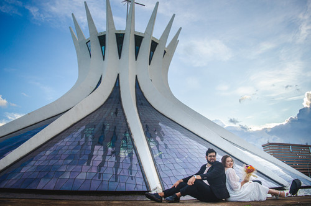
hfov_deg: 67.5
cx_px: 156
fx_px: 233
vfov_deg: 47.7
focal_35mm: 27
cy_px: 103
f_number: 3.5
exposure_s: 1/1250
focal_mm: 18
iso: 250
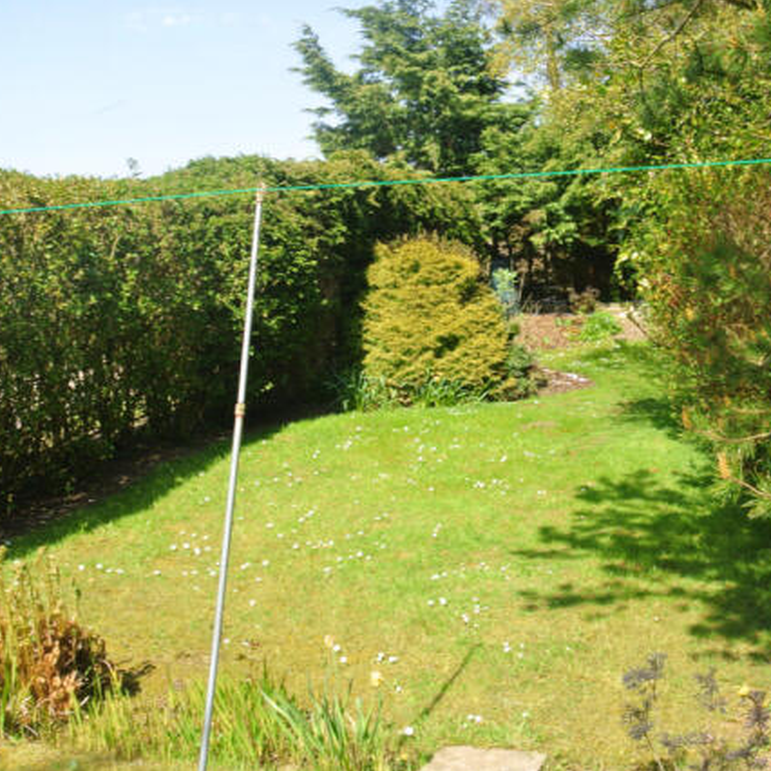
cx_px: 462
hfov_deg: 39.0
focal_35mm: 43
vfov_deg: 39.2
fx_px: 1084
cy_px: 379
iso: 100
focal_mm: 12.5
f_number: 10
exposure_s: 1/60
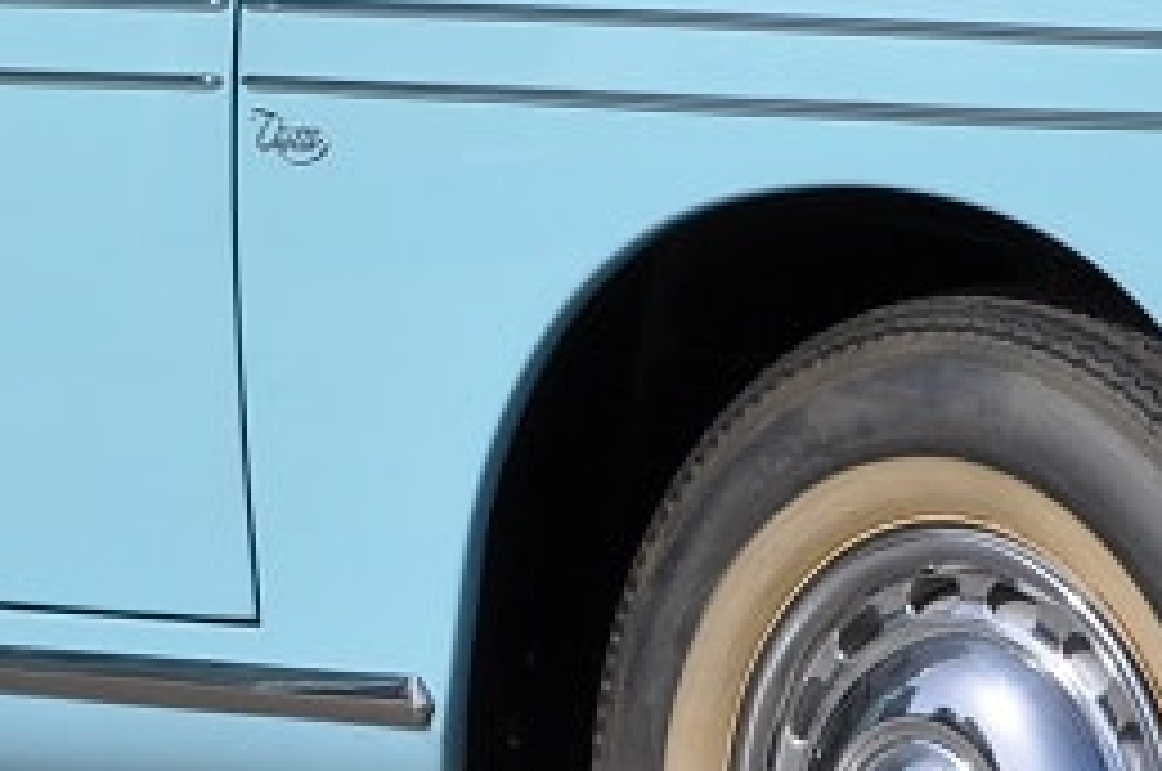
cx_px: 606
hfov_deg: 7.0
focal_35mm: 296
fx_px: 9542
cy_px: 72
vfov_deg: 4.6
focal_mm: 40
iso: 200
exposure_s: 1/400
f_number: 10
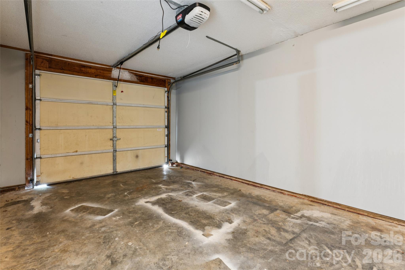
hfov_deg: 94.6
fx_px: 187
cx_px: 202
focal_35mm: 17
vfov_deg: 71.7
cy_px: 135
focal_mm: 16.6
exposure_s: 6
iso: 100
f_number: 13
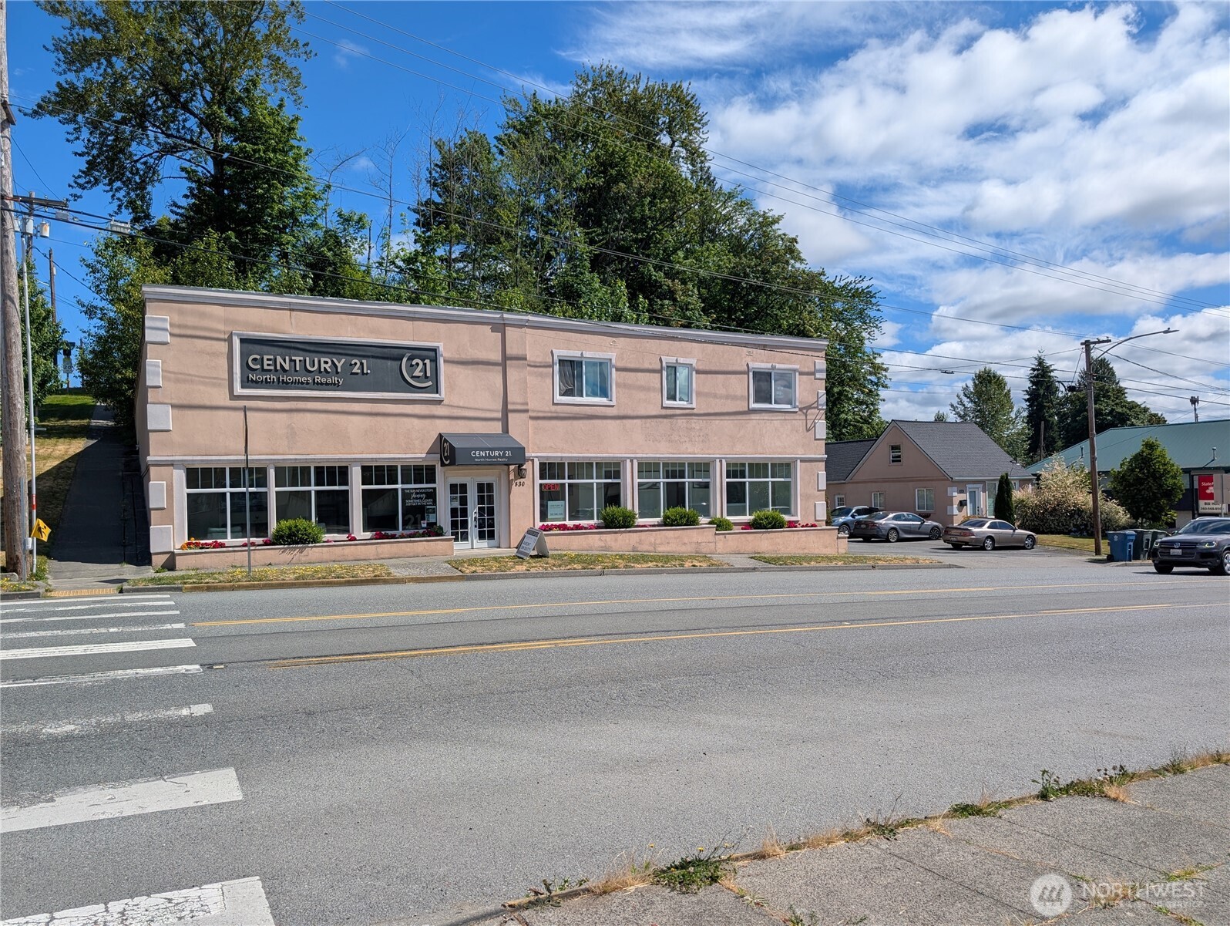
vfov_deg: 56.9
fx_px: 854
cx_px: 615
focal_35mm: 24
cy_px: 463
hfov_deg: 71.5
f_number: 1.68
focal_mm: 6.9
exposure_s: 1/1783
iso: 23
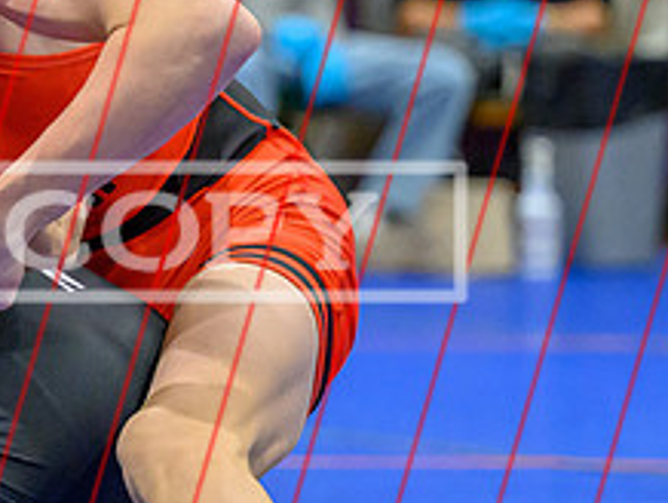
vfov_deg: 4.6
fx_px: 6201
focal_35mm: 321
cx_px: -253
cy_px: 99
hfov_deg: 6.1
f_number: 2.8
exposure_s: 1/640
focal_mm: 99
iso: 5000
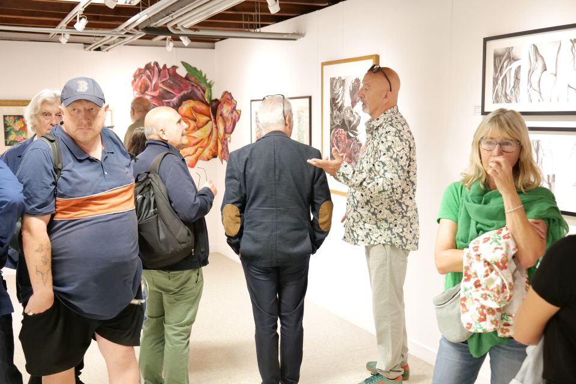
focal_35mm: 40
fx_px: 640
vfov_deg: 33.4
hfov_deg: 48.5
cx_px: 288
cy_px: 192
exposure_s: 1/125
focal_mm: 40
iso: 12800
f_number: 4.8
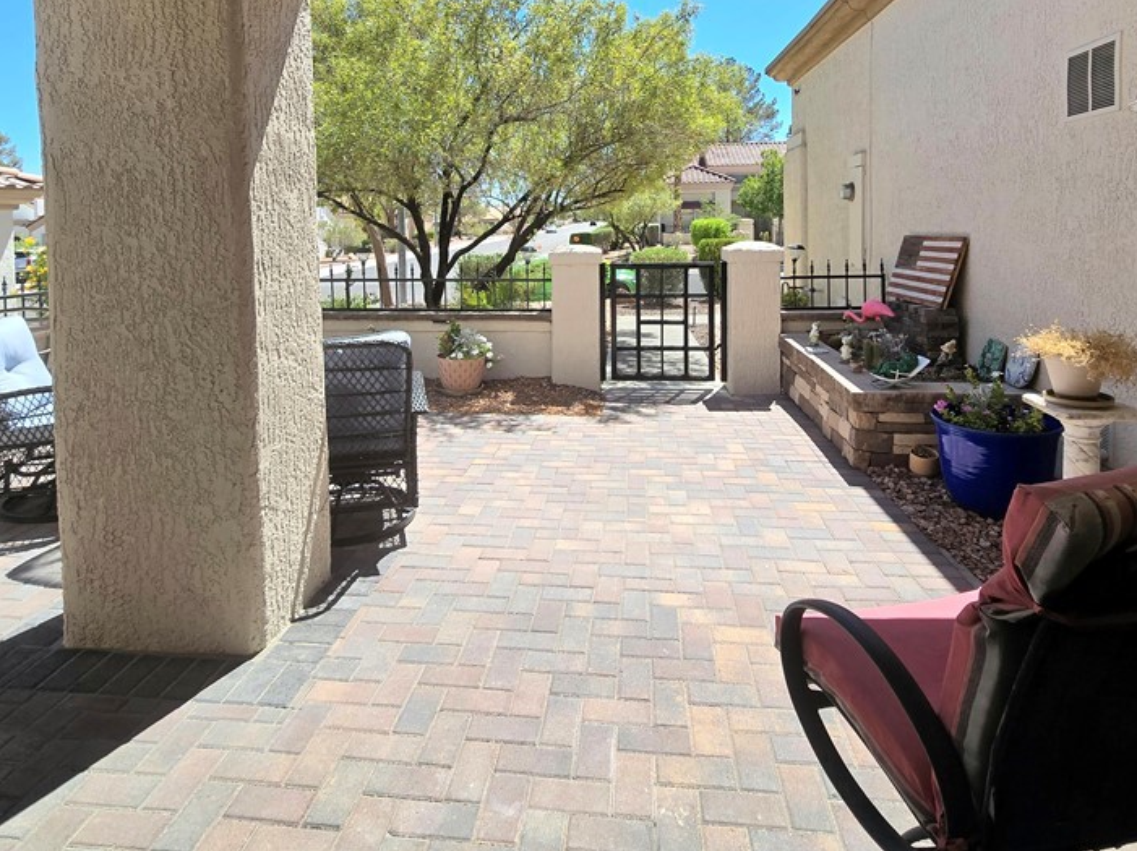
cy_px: 256
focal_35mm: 19
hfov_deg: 84.6
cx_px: 542
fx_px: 624
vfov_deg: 66.0
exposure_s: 1/1429
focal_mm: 2.2
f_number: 2.2
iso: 50
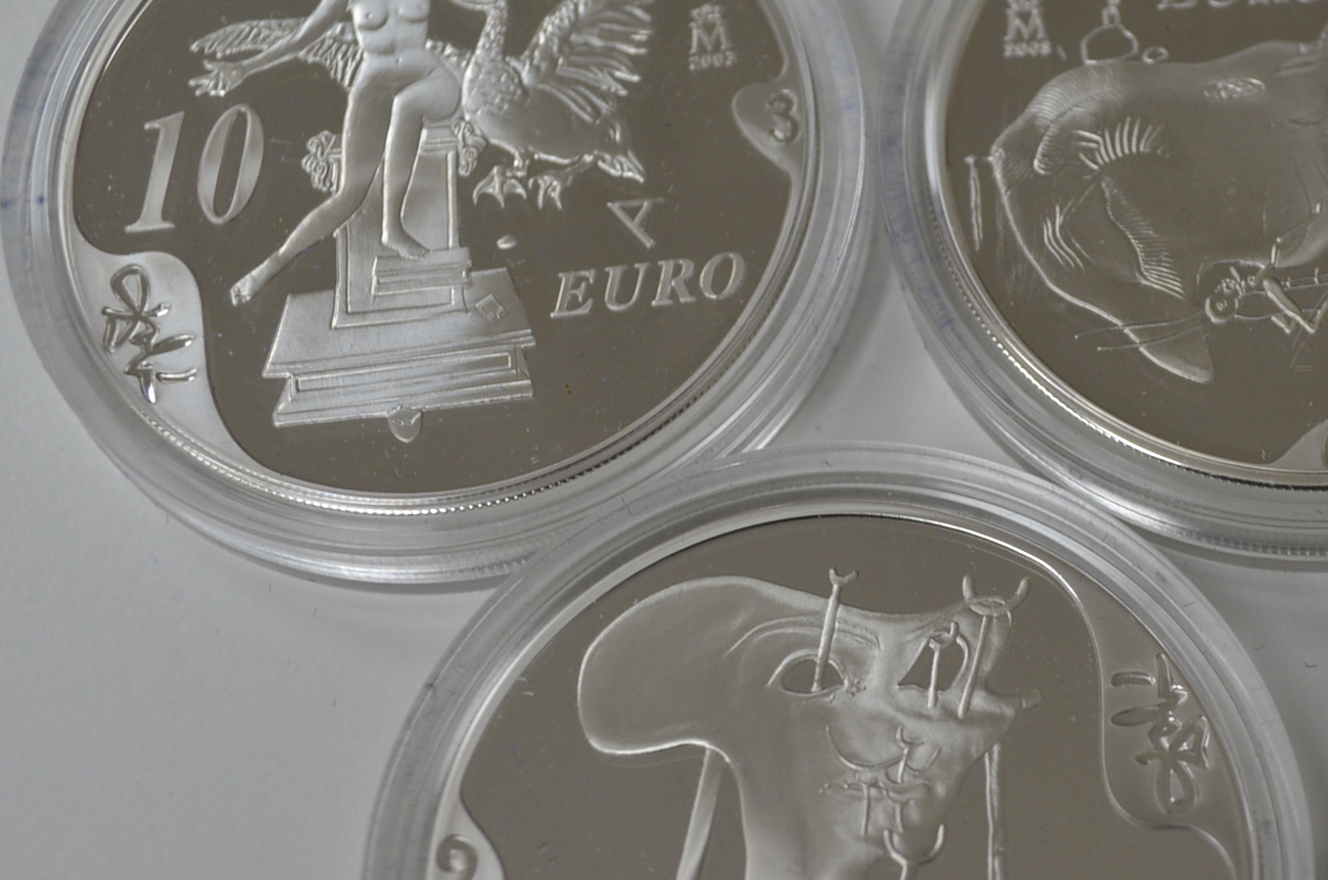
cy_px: 554
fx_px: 3350
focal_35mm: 91
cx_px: 1008
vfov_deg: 14.9
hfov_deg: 22.2
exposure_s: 1/100
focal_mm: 32
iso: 400
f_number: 5
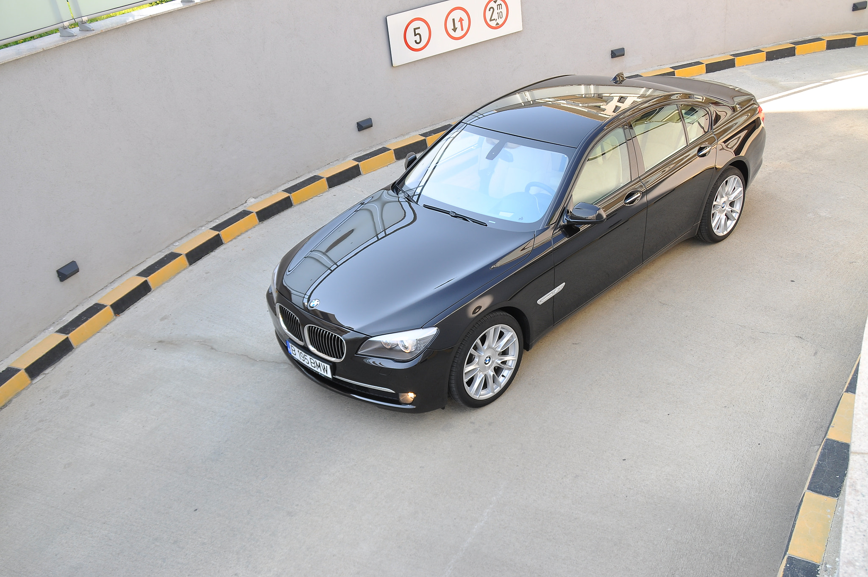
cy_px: 288
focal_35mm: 38
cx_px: 434
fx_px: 903
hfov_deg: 51.3
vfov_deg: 35.4
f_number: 5.6
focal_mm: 25
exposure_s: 1/125
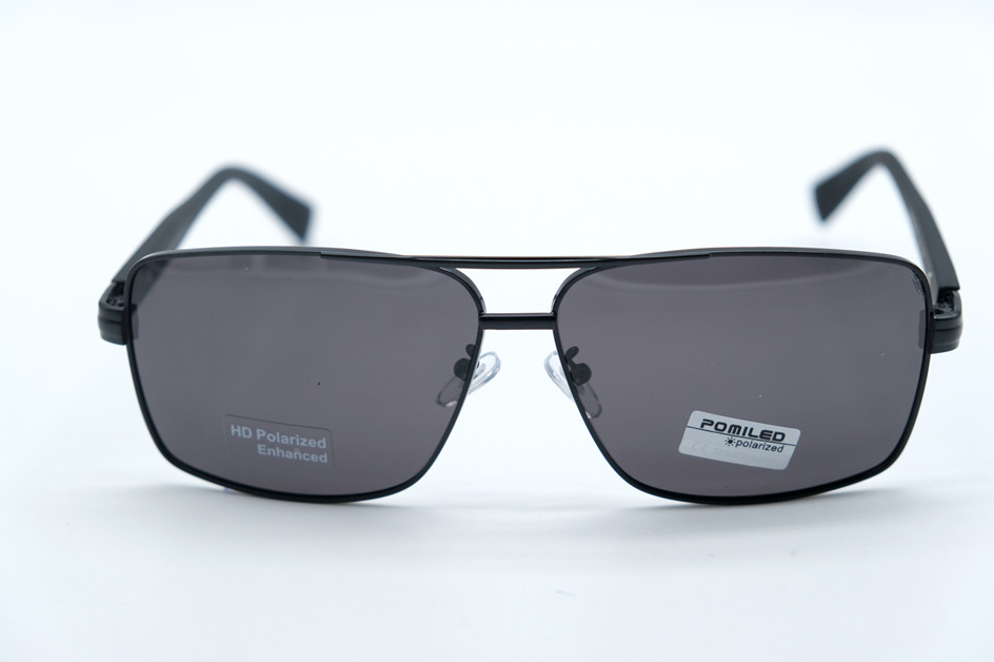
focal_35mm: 71
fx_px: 1959
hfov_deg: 28.5
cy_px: 327
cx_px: 498
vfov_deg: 19.2
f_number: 4
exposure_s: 1/1000
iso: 500
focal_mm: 44.4
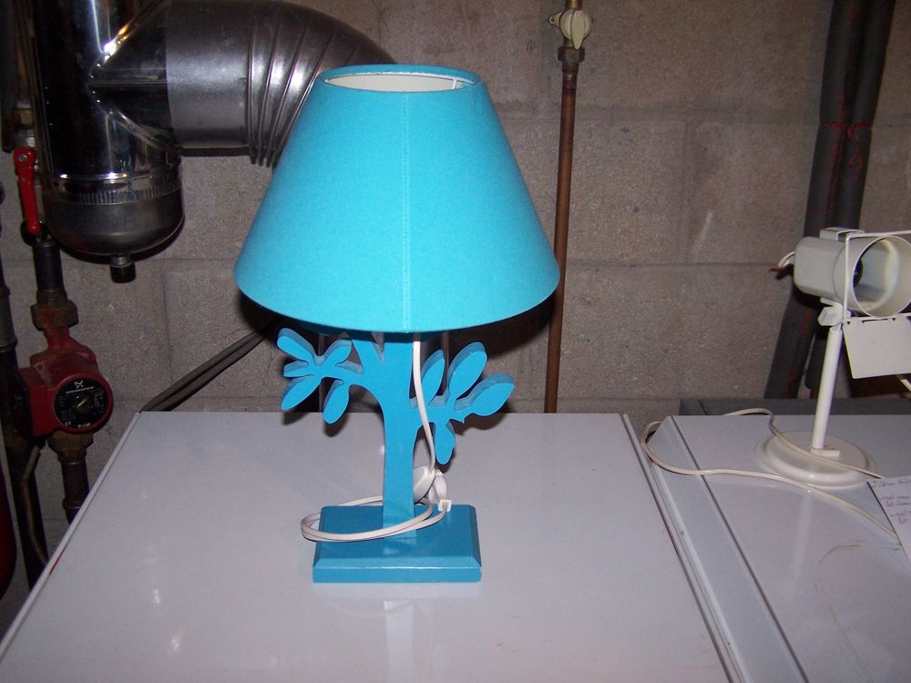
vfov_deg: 37.7
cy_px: 342
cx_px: 456
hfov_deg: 49.0
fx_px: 1000
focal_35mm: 38
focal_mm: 6.3
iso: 140
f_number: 2.8
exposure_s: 1/60
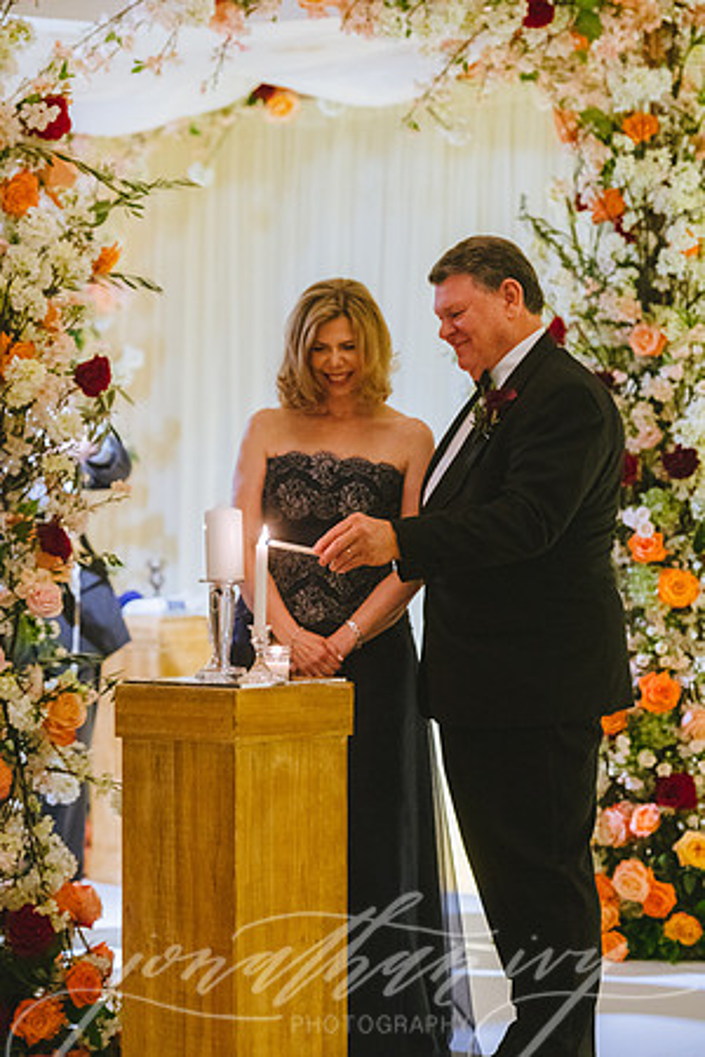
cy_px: 528
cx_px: 352
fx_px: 2996
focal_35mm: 102
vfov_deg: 20.0
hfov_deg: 13.4
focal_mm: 102
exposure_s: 1/160
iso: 2800
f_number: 2.8
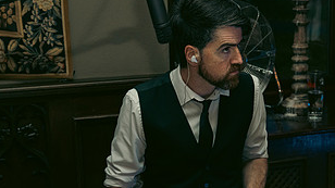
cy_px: 116
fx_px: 666
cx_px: 234
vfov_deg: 16.1
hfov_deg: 28.0
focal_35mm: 75
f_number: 3.5
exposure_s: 1/160
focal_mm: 38
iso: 2500
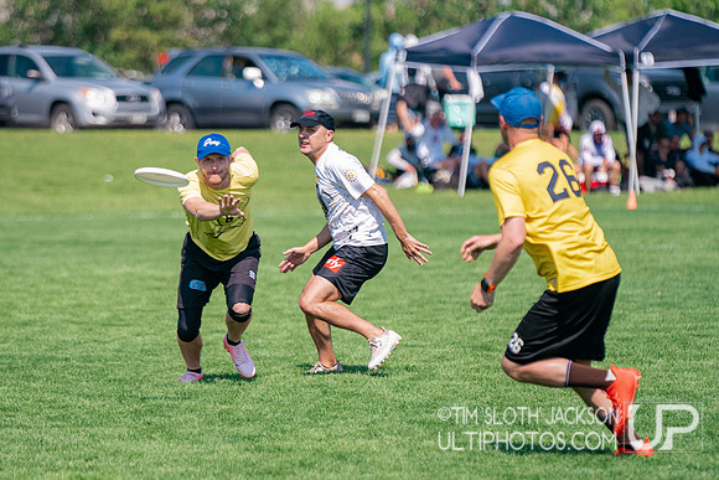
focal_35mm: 322
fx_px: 6425
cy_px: 247
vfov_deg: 4.3
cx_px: 214
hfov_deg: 6.4
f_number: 2.8
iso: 640
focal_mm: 200
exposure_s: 1/10000
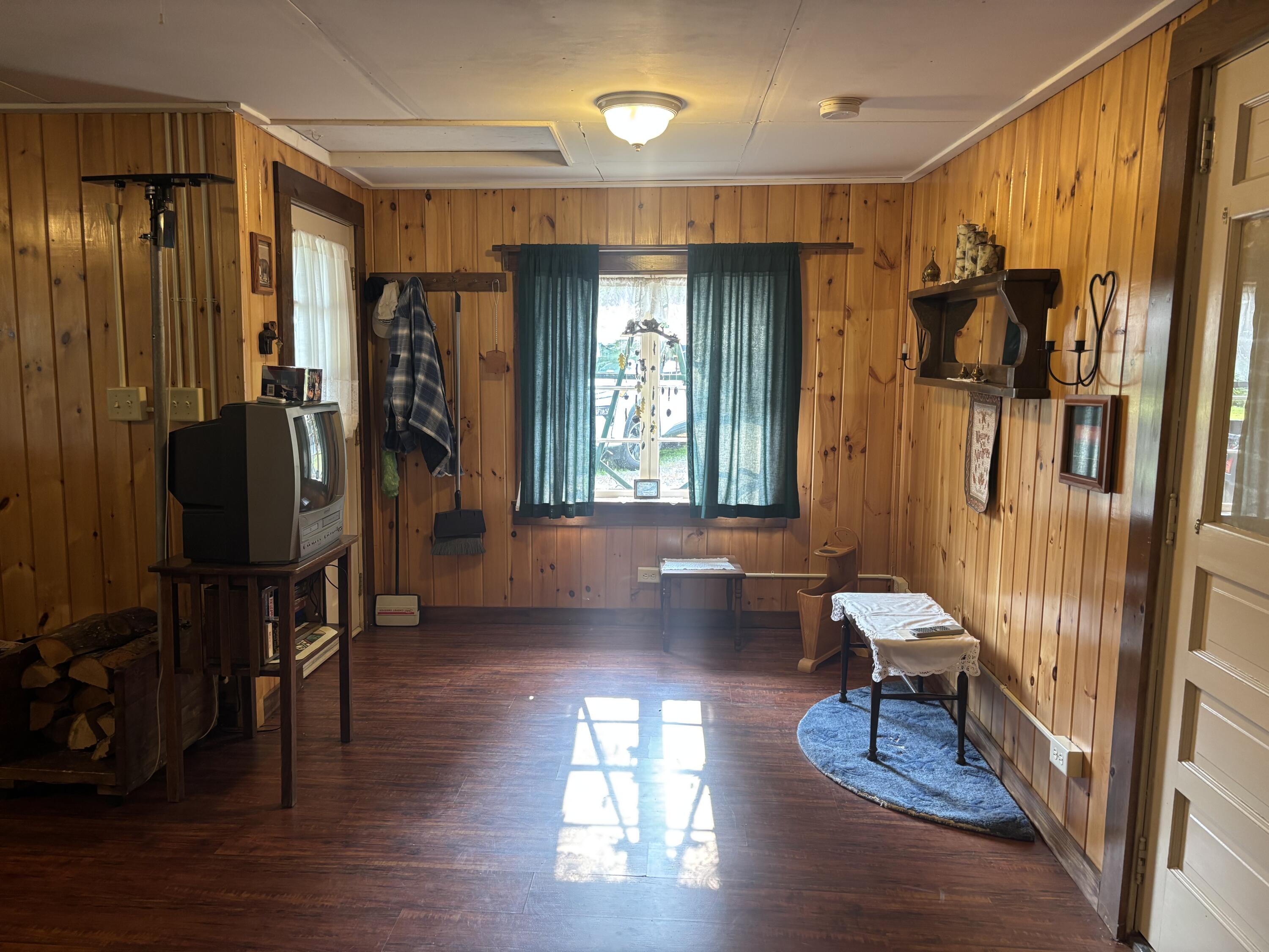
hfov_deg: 67.3
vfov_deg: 53.1
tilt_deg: -7.3
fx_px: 953
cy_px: 476
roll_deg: -0.9
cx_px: 634
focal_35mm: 26
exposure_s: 1/60
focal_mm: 5.96
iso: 200
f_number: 1.6
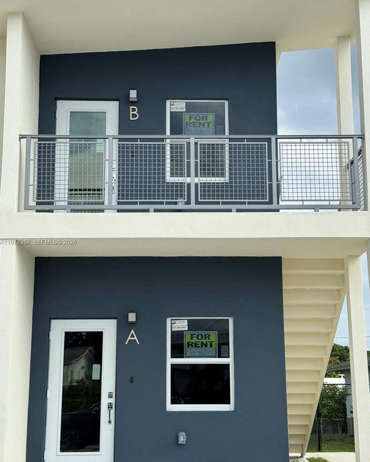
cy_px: 242
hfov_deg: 29.7
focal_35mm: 51
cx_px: 187
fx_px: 698
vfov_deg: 36.6
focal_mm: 6.86
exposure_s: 1/3096
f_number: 1.78
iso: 64
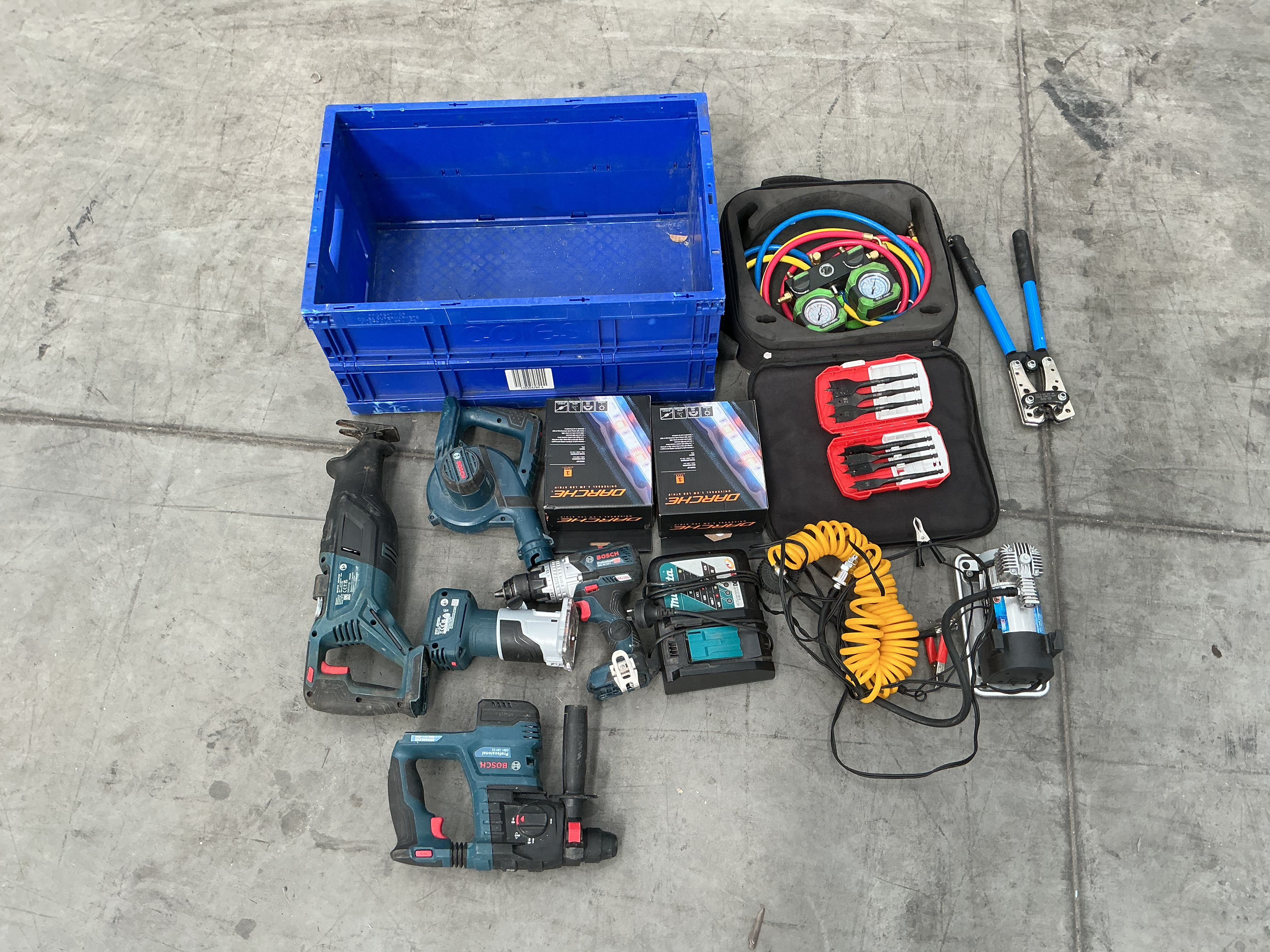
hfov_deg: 61.7
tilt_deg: -63.4
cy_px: 476
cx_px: 635
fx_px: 1064
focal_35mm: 29
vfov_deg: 48.2
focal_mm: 3
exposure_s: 1/120
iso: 64
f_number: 1.8
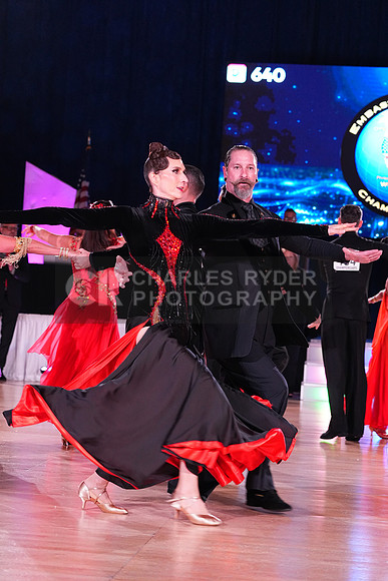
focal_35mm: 87
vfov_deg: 23.4
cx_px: 194
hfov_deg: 15.7
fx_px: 1406
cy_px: 290
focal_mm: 87
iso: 3200
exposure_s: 1/250
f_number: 4.5
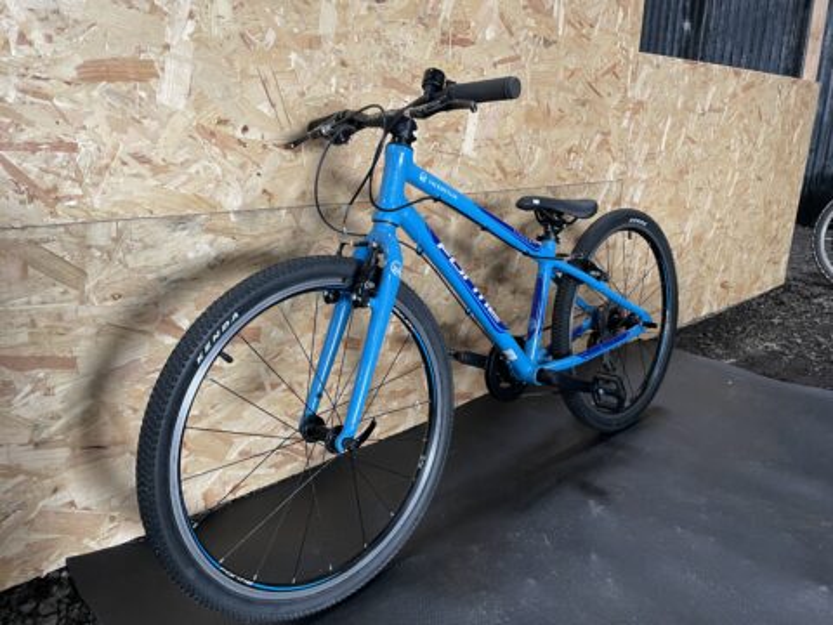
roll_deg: -1.0
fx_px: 626
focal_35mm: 26
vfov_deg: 53.1
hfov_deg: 67.3
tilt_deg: -16.1
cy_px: 312
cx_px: 416
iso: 200
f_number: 1.6
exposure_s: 1/60
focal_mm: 4.2
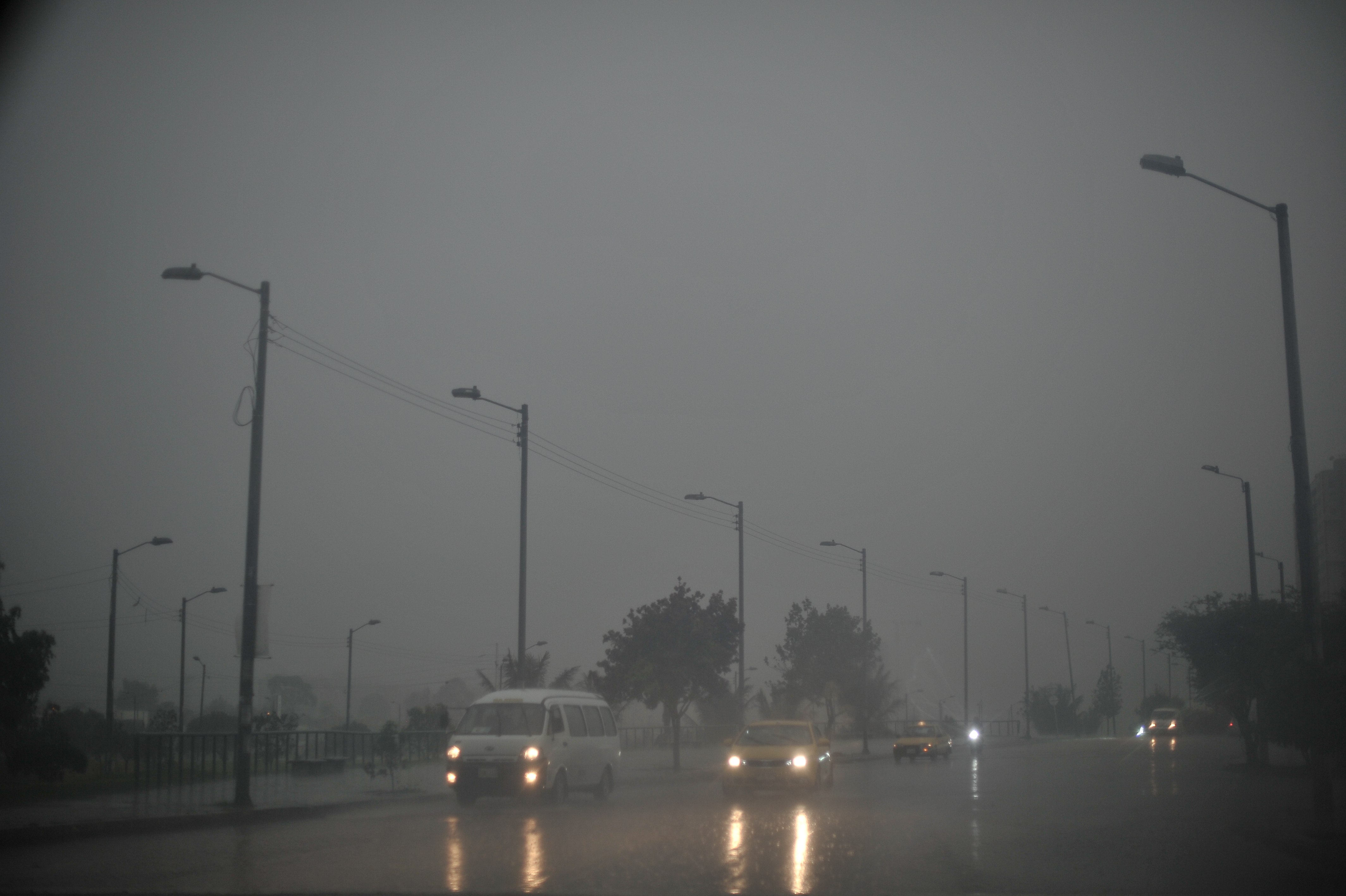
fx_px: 1868
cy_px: 448
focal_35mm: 50
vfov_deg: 27.0
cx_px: 673
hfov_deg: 39.6
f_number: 1.8
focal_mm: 50
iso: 500
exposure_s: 1/1000
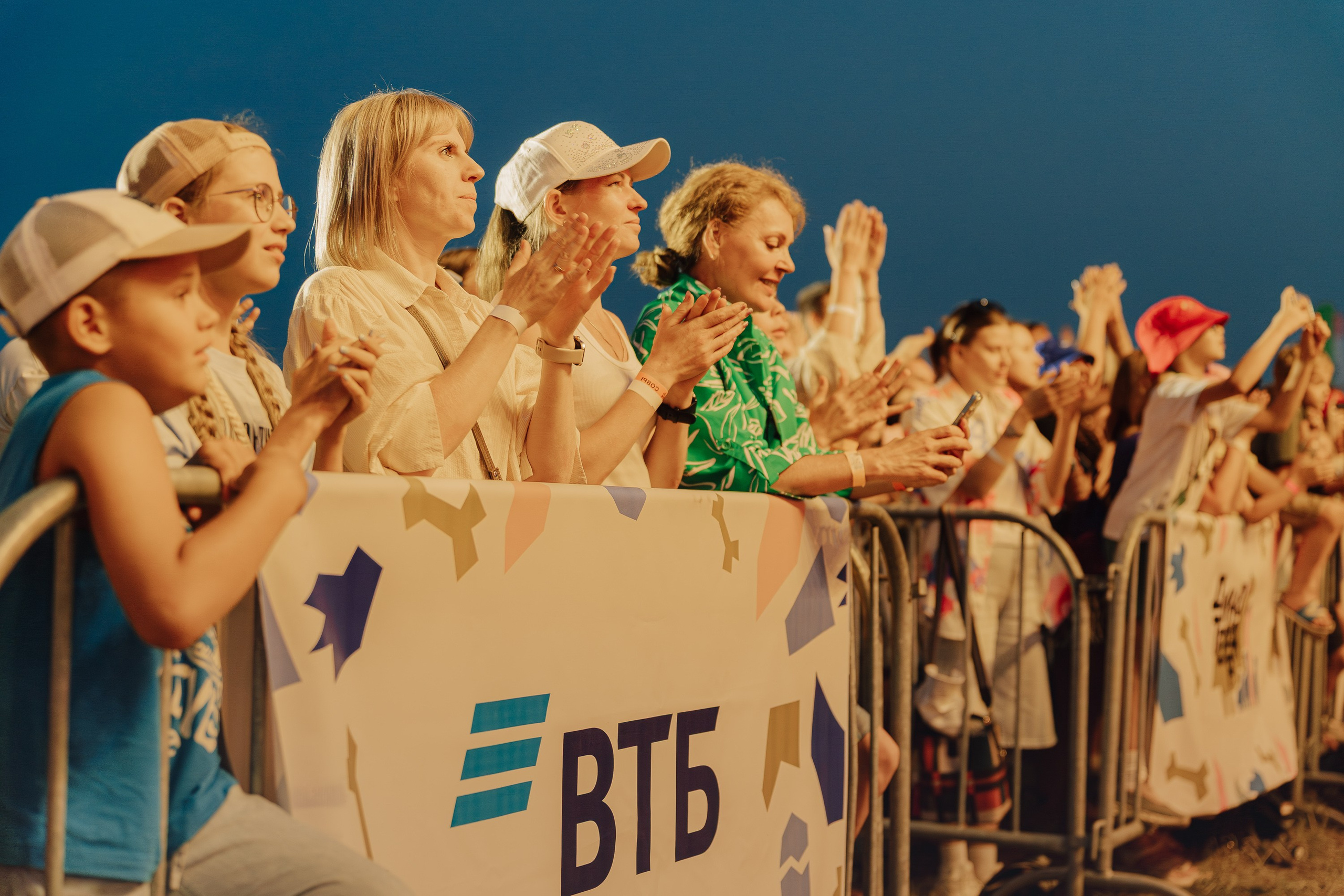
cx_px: 672
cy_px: 448
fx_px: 1979
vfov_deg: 25.5
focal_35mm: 53
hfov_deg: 37.5
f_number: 2.2
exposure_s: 1/200
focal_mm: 53
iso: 250
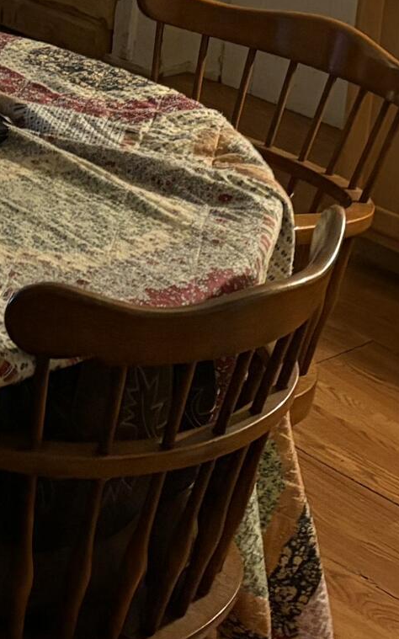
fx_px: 1898
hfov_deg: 12.0
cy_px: -67
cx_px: 129
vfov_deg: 18.4
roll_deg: -5.2
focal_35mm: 109
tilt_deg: -12.0
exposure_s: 1/30
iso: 500
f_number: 1.6
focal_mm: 5.96
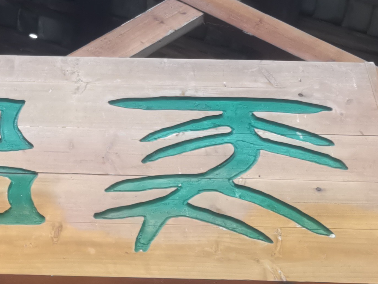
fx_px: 1693
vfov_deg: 9.6
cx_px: -56
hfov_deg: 12.5
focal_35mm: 155
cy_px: 172
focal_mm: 3.95
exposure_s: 1/188
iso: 50
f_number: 2.4
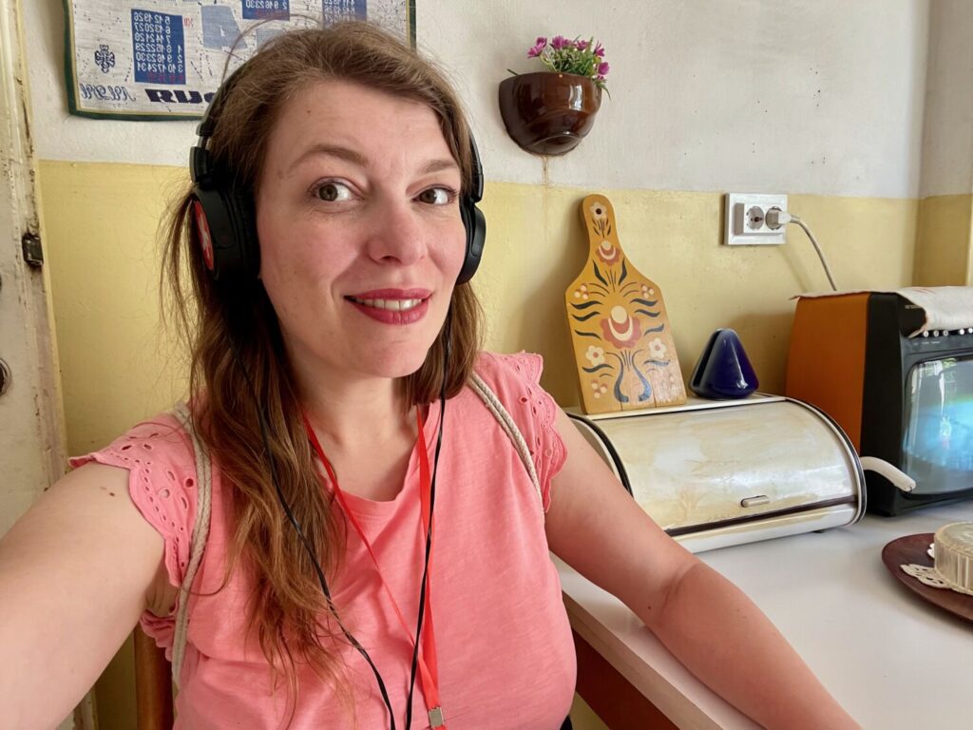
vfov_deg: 58.9
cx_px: 486
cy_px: 365
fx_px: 646
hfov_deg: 73.9
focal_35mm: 23
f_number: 2.2
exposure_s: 1/50
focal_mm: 2.71
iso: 160
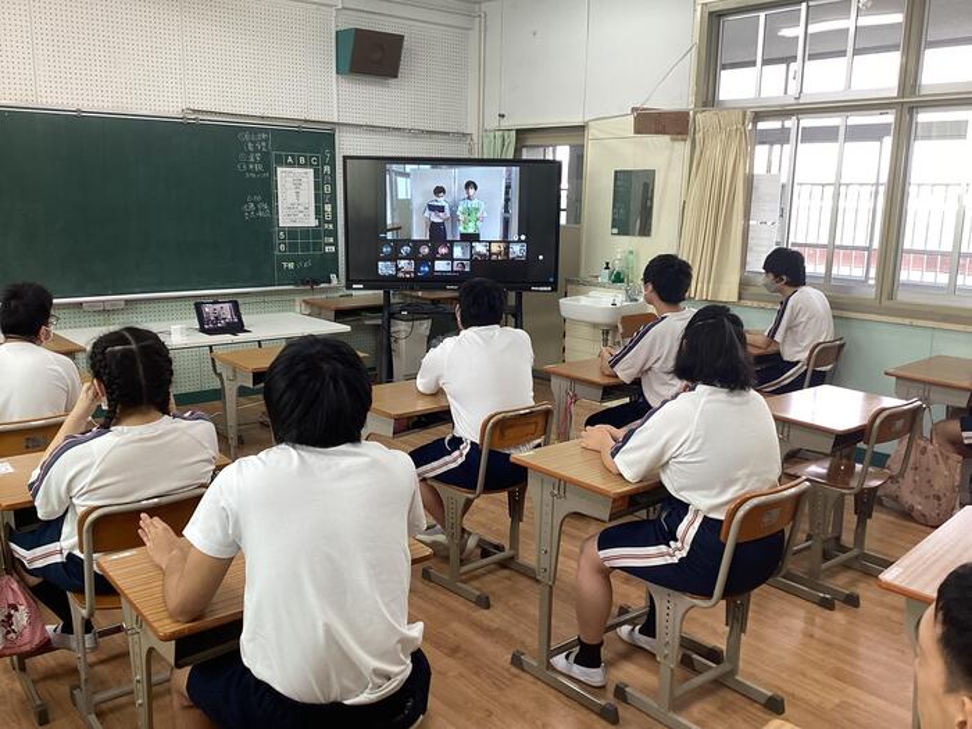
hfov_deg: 58.4
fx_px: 870
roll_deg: -0.6
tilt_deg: -12.4
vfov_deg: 45.4
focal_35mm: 31
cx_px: 486
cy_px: 364
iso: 50
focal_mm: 3.3
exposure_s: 1/60
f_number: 2.4
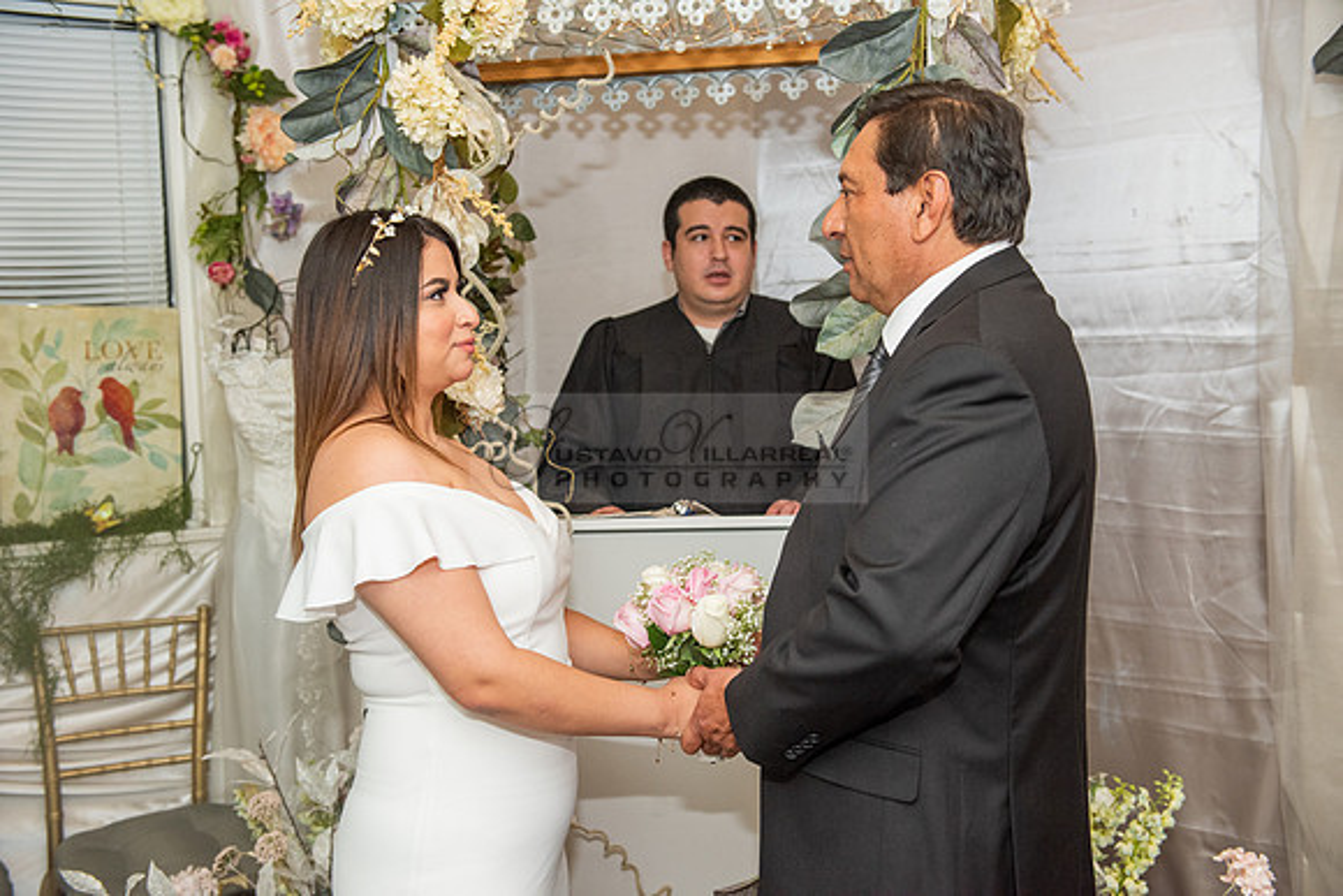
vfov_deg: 35.1
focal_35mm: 38
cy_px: 448
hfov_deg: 50.7
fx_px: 1418
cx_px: 672
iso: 1600
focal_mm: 38
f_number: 4.5
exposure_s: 1/125
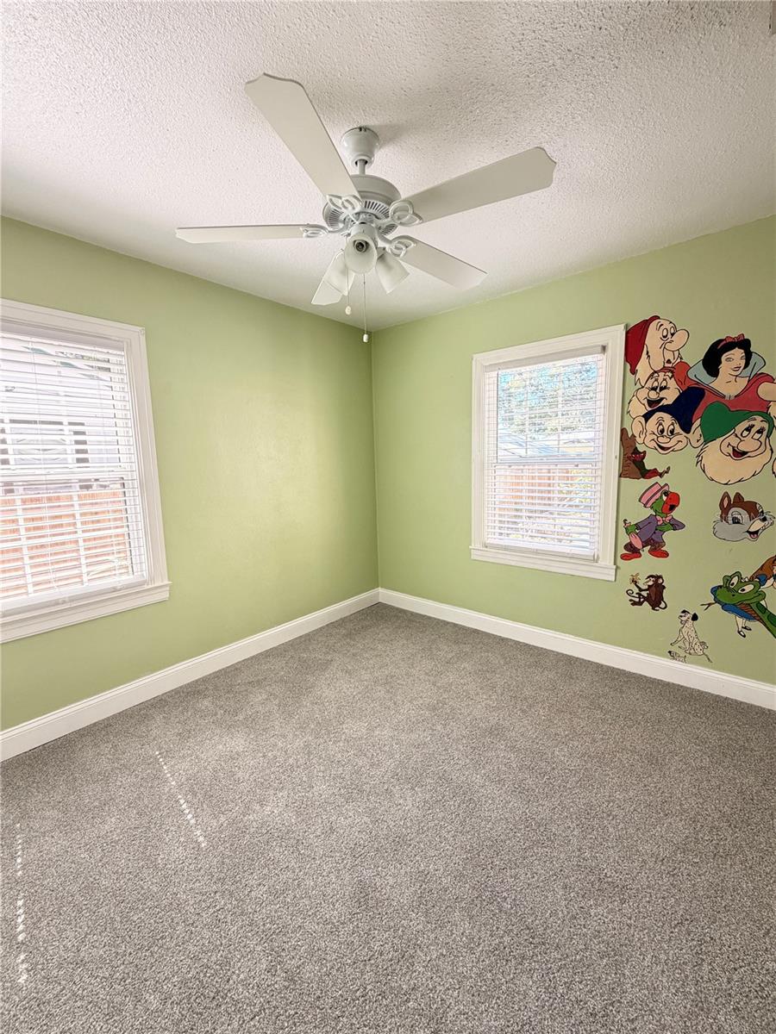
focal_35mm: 14
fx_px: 418
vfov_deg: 102.1
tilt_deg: -6.5
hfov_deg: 85.7
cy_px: 517
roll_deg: +0.6
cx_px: 388
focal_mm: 2.22
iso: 200
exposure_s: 1/121
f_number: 2.2
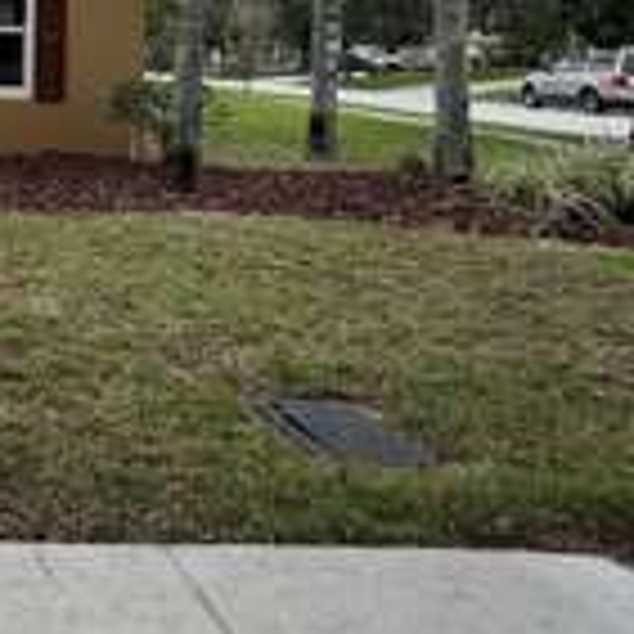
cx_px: -265
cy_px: 18
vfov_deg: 36.5
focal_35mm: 42
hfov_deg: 29.0
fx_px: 870
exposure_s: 1/502
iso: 64
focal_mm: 2.22
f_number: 2.2
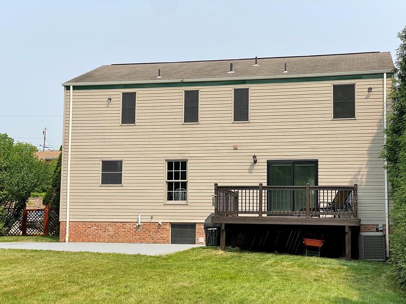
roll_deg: -1.2
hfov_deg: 32.7
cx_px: 201
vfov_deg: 24.8
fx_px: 692
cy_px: 171
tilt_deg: +6.2
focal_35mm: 59
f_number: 2
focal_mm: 6
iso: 20
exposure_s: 1/1497
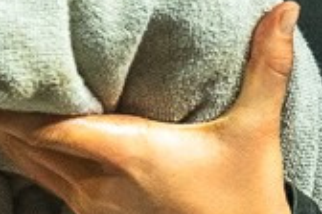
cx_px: 86
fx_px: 7549
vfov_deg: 1.6
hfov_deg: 2.4
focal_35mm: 844
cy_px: -96
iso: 1600
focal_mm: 74
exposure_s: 1/1000
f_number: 3.2
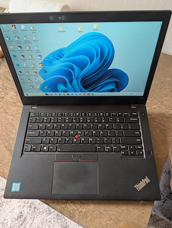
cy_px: 114
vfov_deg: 71.5
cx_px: 86
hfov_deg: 57.0
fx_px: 158
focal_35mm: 24
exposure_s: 1/50.2
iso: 151
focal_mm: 6.9
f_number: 1.68
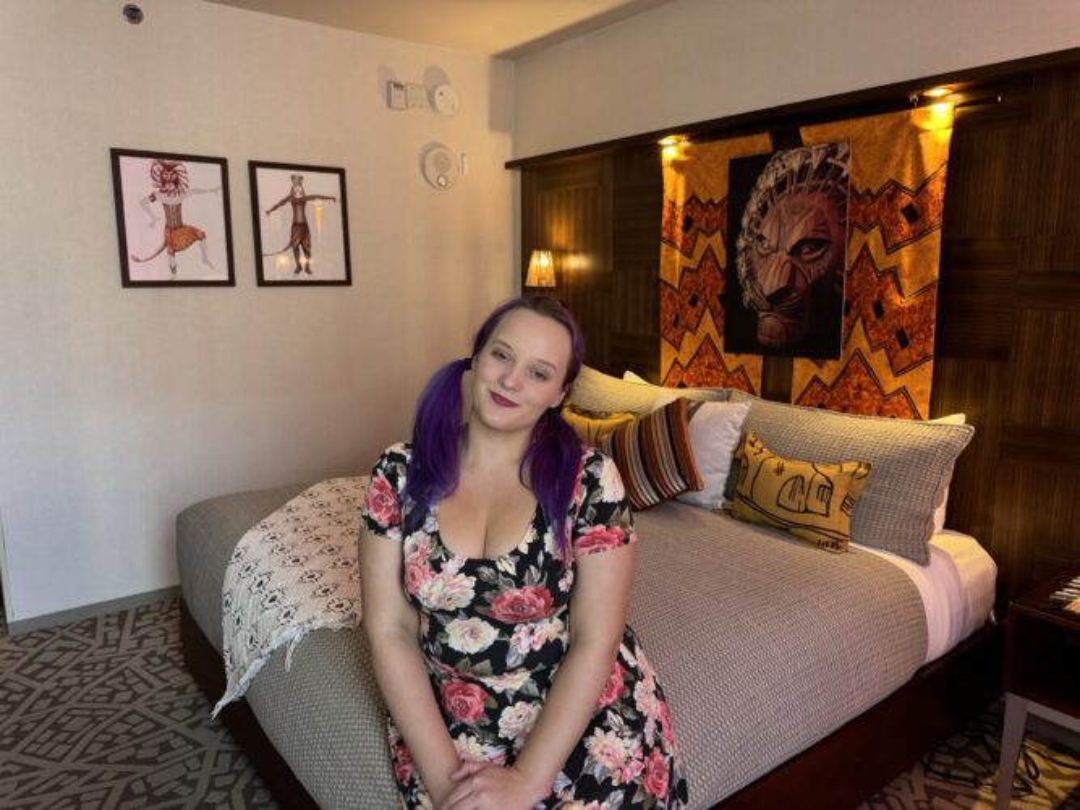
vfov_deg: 56.8
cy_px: 405
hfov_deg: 71.6
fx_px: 749
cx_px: 540
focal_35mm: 24
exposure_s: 1/60
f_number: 1.78
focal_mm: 6.76
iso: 320
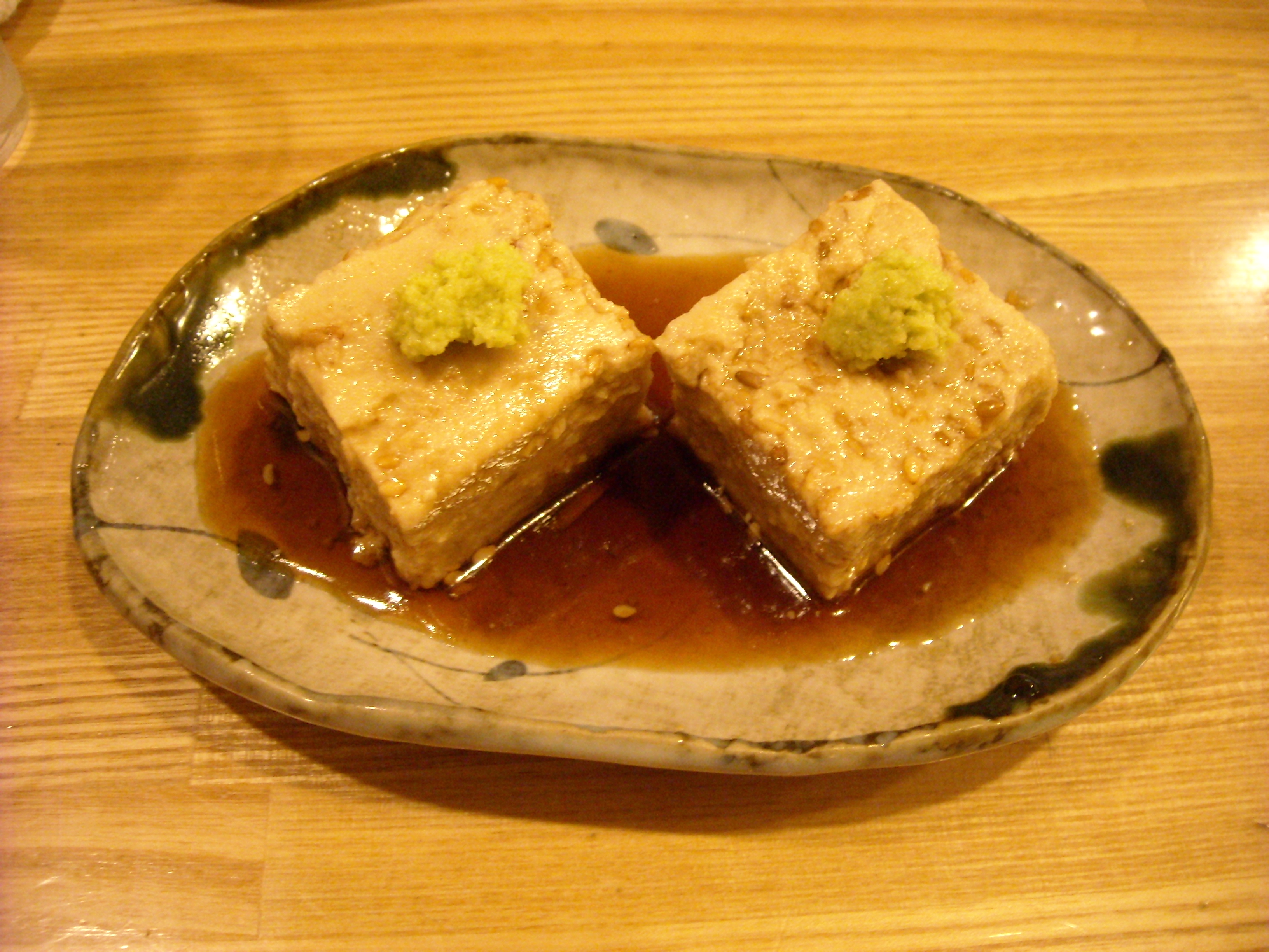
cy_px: 476
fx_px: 1283
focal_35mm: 35
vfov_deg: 40.7
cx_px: 634
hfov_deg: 52.6
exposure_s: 1/8
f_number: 2.8
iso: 616
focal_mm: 5.7
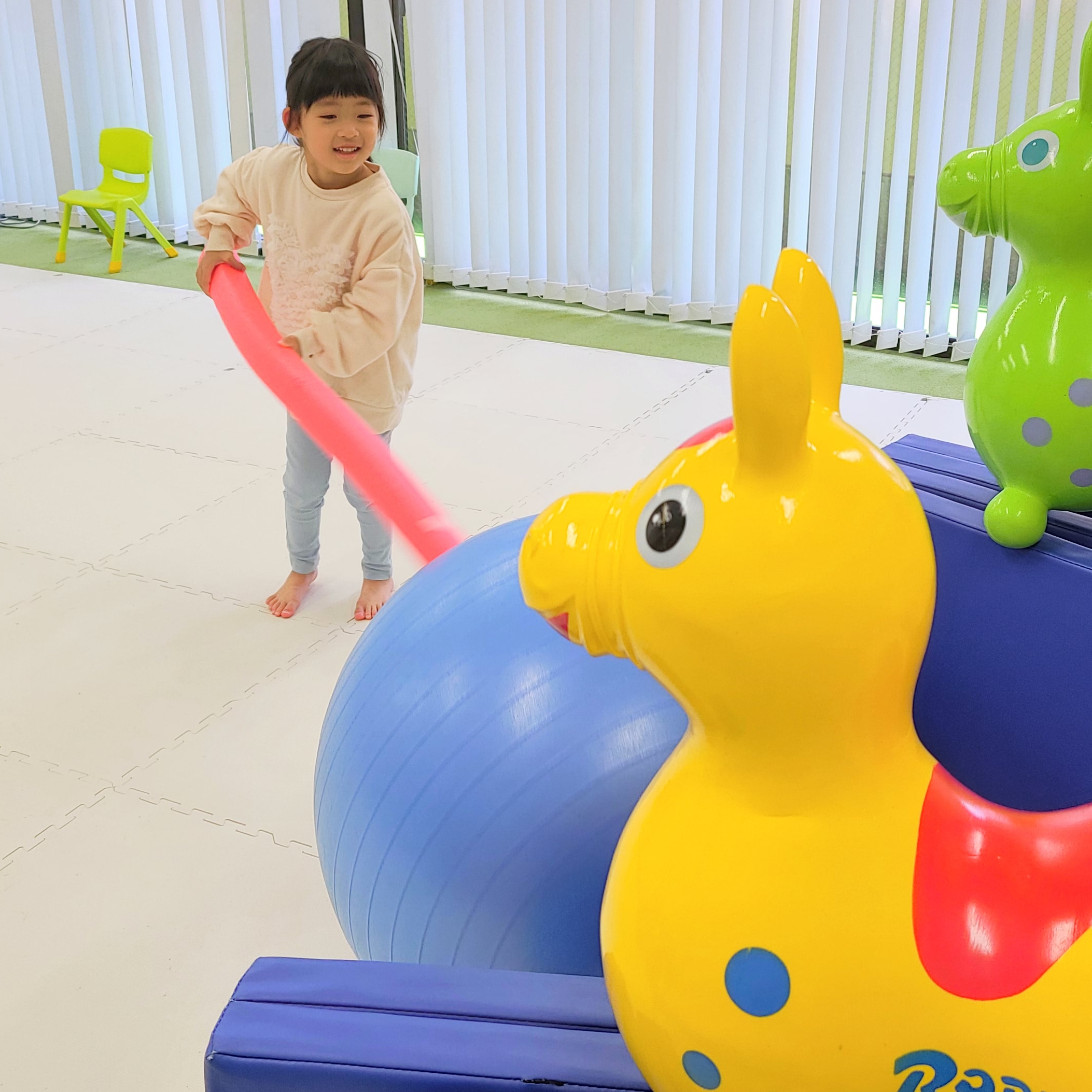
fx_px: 1570
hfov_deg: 38.3
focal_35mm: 44
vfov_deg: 38.3
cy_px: 488
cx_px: 553
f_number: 1.8
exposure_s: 1/60
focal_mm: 5.4
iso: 100
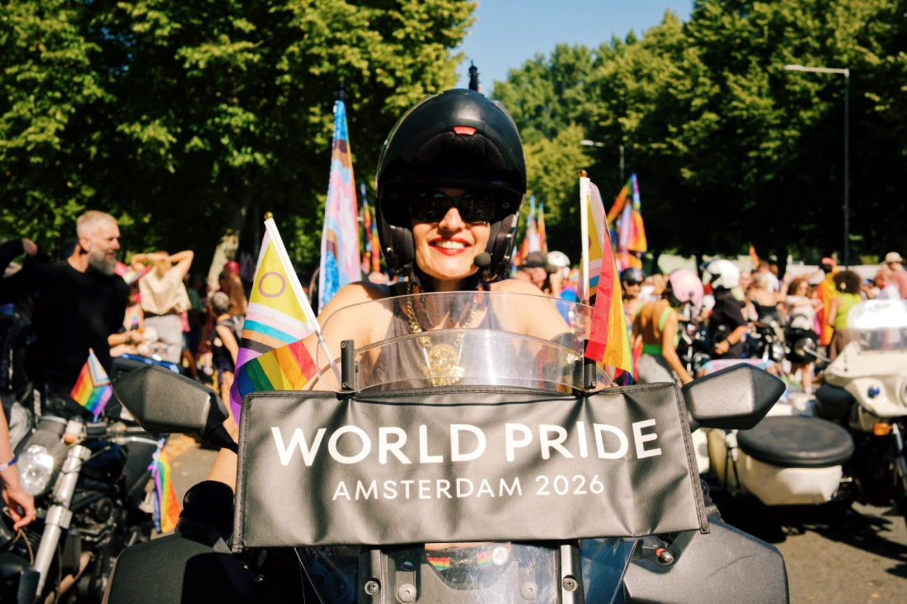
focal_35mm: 41
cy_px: 302
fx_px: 1033
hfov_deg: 47.4
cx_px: 454
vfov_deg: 32.6
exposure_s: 1/450
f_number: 5
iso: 160
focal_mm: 27
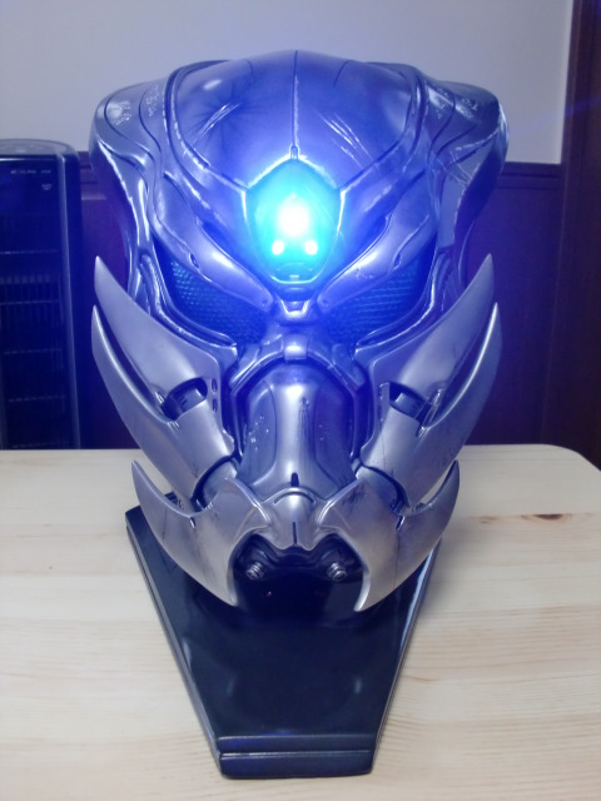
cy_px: 400
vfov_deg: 51.4
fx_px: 833
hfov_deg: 39.7
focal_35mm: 36
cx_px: 300
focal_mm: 6.3
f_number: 2.8
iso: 400
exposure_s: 1/50
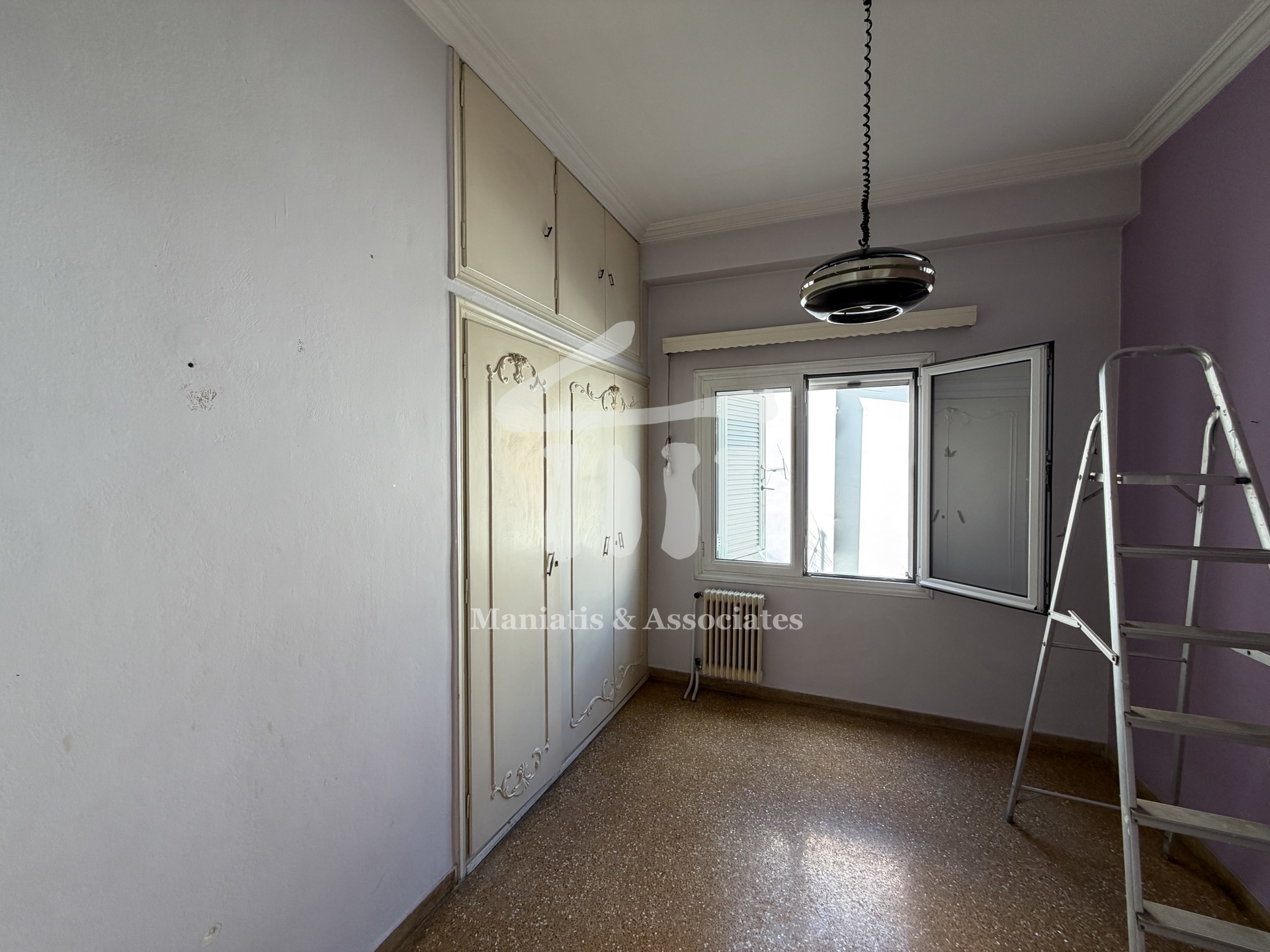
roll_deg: -0.1
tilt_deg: -1.6
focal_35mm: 14
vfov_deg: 85.7
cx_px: 635
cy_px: 476
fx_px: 514
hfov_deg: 102.1
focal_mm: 2.22
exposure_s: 1/121
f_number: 2.2
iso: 80
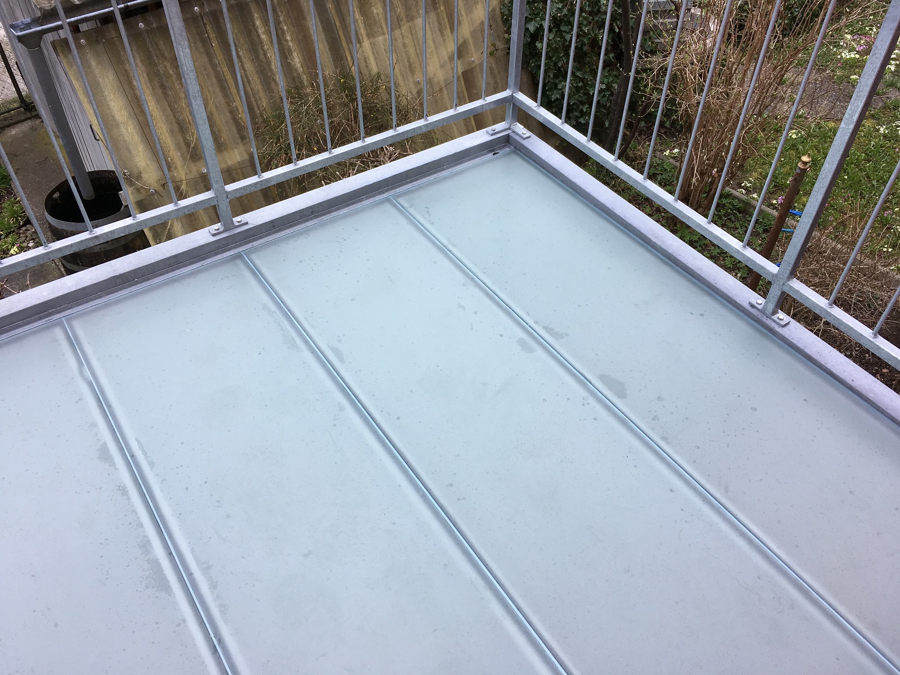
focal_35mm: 29
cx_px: 450
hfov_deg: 61.7
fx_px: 754
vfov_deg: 48.2
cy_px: 338
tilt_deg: -47.4
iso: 25
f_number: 2.2
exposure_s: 1/411
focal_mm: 4.15
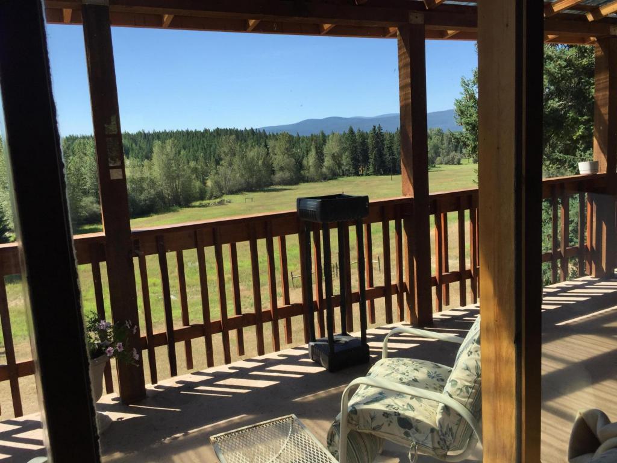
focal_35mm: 29
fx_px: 517
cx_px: 308
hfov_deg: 61.7
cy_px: 232
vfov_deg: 48.2
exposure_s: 1/1099
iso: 32
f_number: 2.2
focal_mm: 4.15
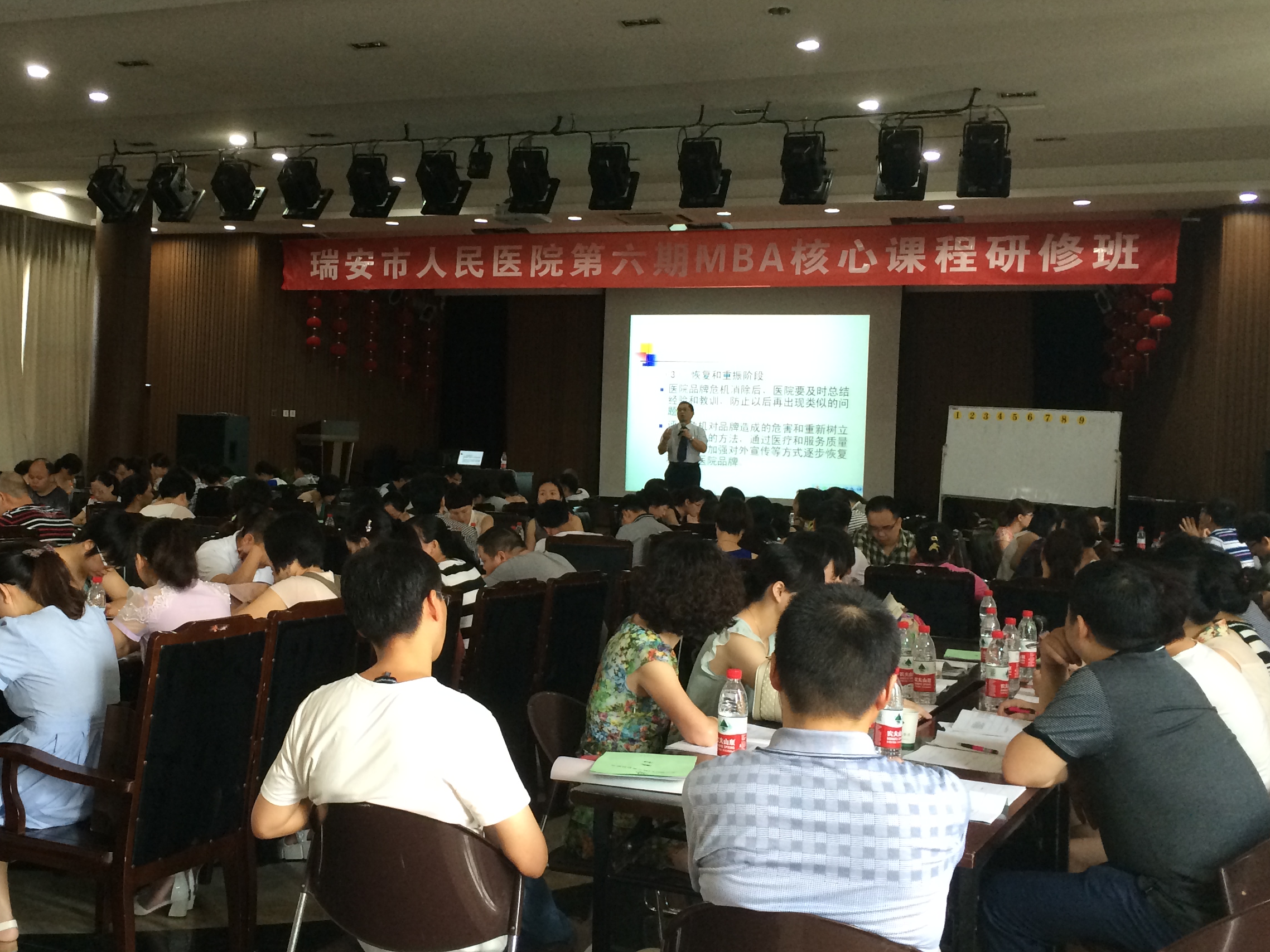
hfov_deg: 43.5
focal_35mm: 43
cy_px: 428
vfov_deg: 33.6
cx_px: 467
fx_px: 1578
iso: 160
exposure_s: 1/30
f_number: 2.2
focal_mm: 4.12
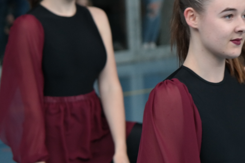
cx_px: 187
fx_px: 2163
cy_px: 70
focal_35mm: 318
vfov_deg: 4.3
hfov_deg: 6.5
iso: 400
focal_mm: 100
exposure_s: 1/125
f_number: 5
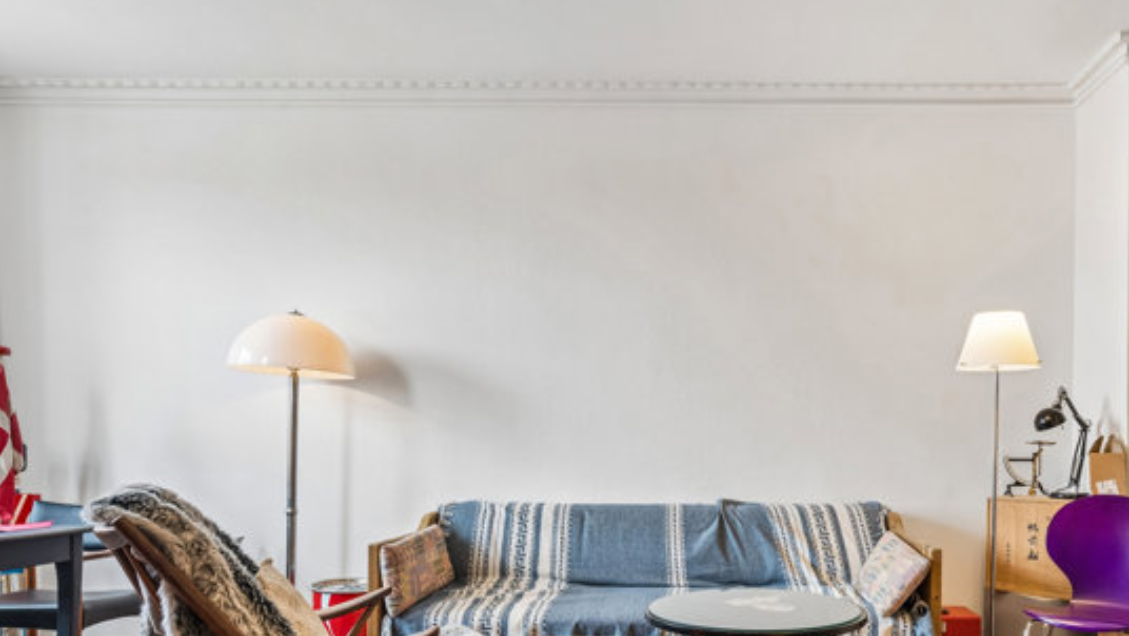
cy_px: 466
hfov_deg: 73.3
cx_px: 674
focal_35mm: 25
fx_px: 749
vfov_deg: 44.7
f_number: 11
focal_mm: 16
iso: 160
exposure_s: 1/4
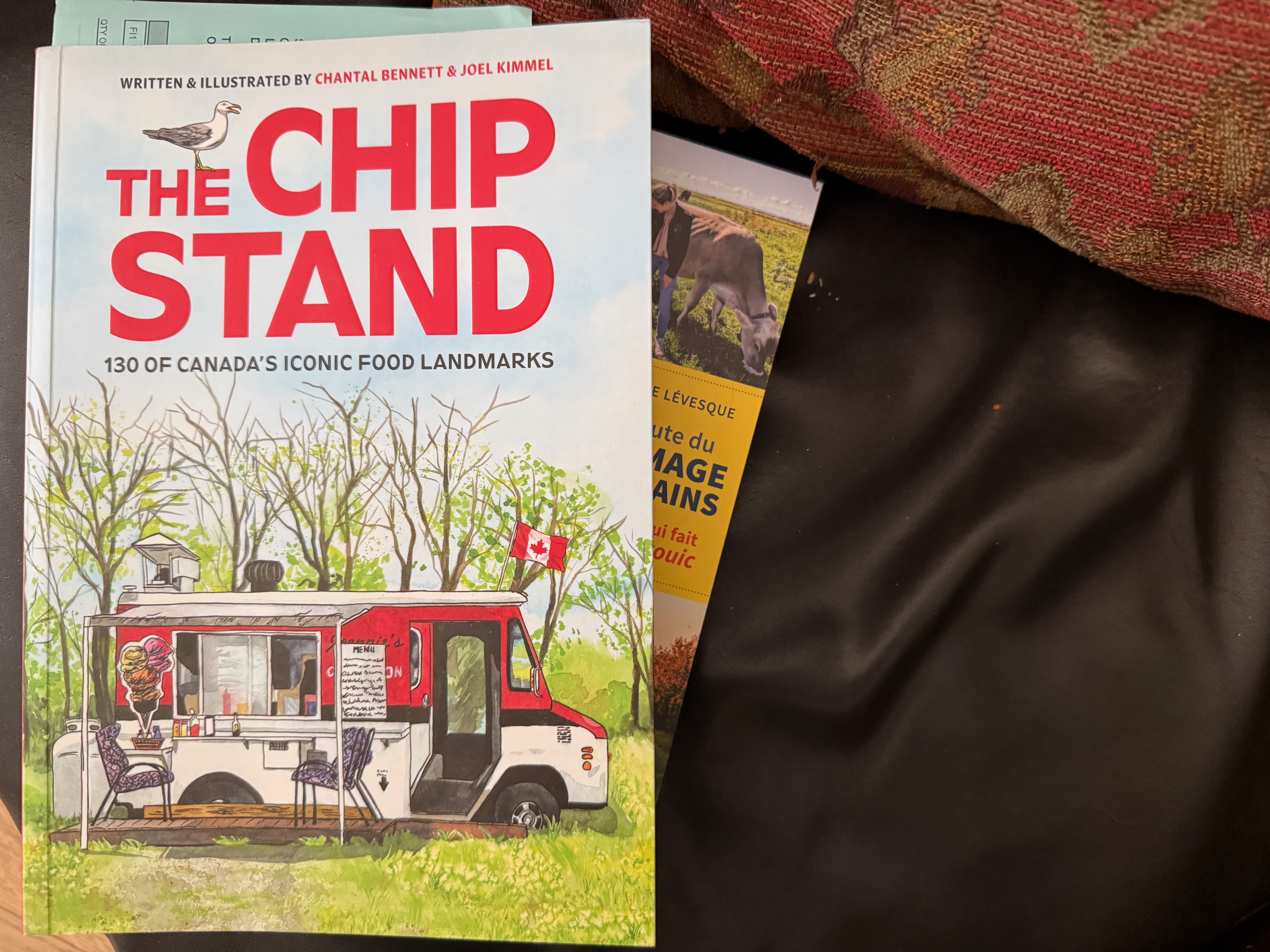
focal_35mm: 24
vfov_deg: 56.8
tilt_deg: -86.8
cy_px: 476
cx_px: 635
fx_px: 881
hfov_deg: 71.6
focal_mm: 6.76
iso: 400
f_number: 1.78
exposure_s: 1/60
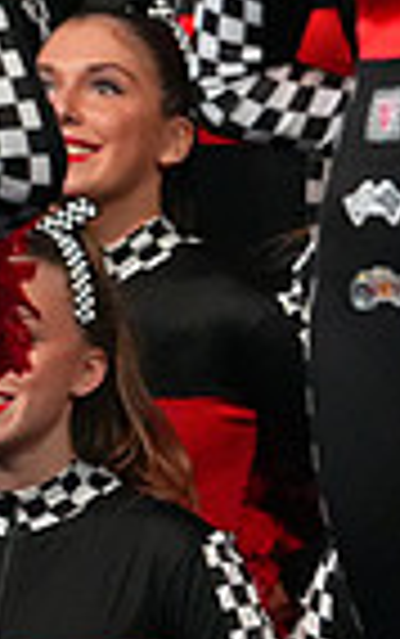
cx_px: 1227
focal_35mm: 1248
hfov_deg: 1.1
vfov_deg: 1.7
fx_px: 21724
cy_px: 200
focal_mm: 300
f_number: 3.5
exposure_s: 1/1250
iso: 16000
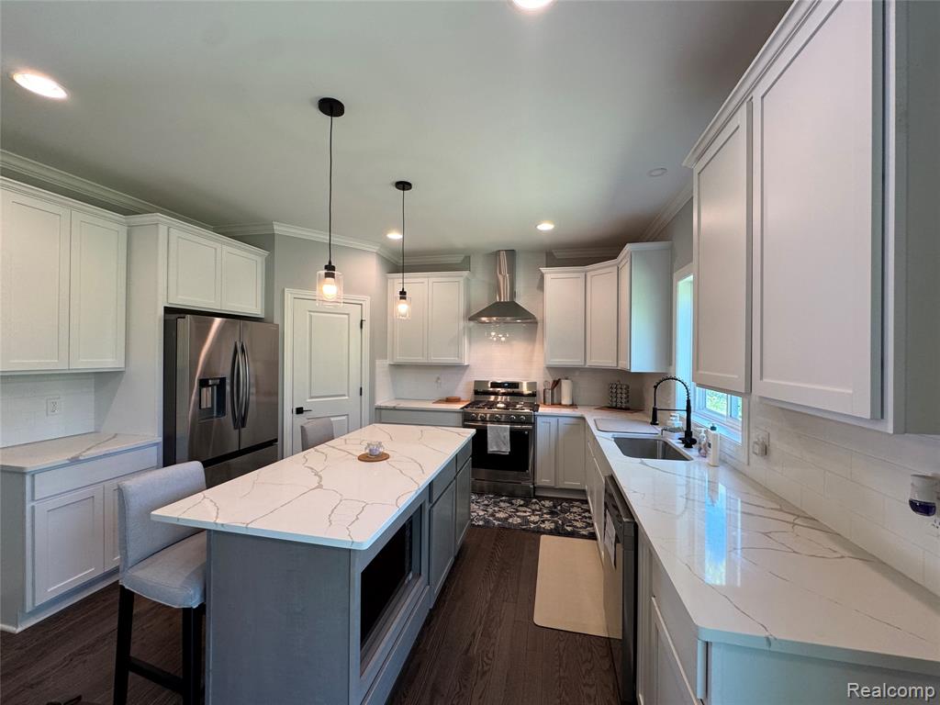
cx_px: 470
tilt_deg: -1.1
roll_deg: -0.7
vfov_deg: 85.7
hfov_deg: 102.1
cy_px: 352
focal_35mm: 14
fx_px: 380
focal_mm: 2.22
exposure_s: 1/120
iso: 160
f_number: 2.2
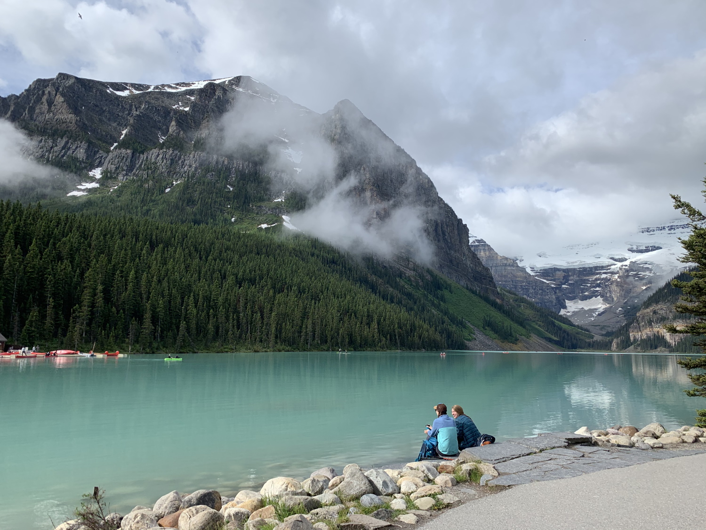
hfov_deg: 67.3
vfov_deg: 53.1
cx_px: 353
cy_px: 265
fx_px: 530
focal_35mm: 26
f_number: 1.8
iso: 25
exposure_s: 1/2257
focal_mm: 4.25
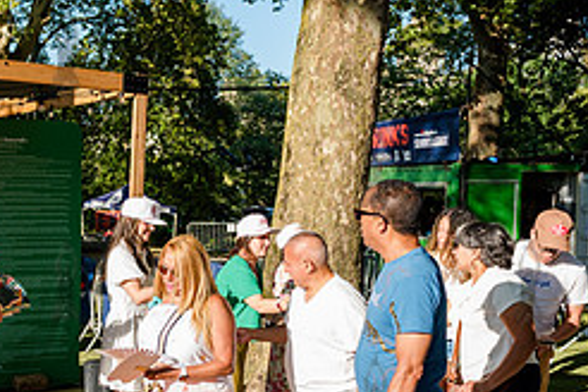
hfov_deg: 33.3
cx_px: 65
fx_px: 931
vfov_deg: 23.6
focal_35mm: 57
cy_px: 281
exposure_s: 1/1600
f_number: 3.5
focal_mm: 24
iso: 500
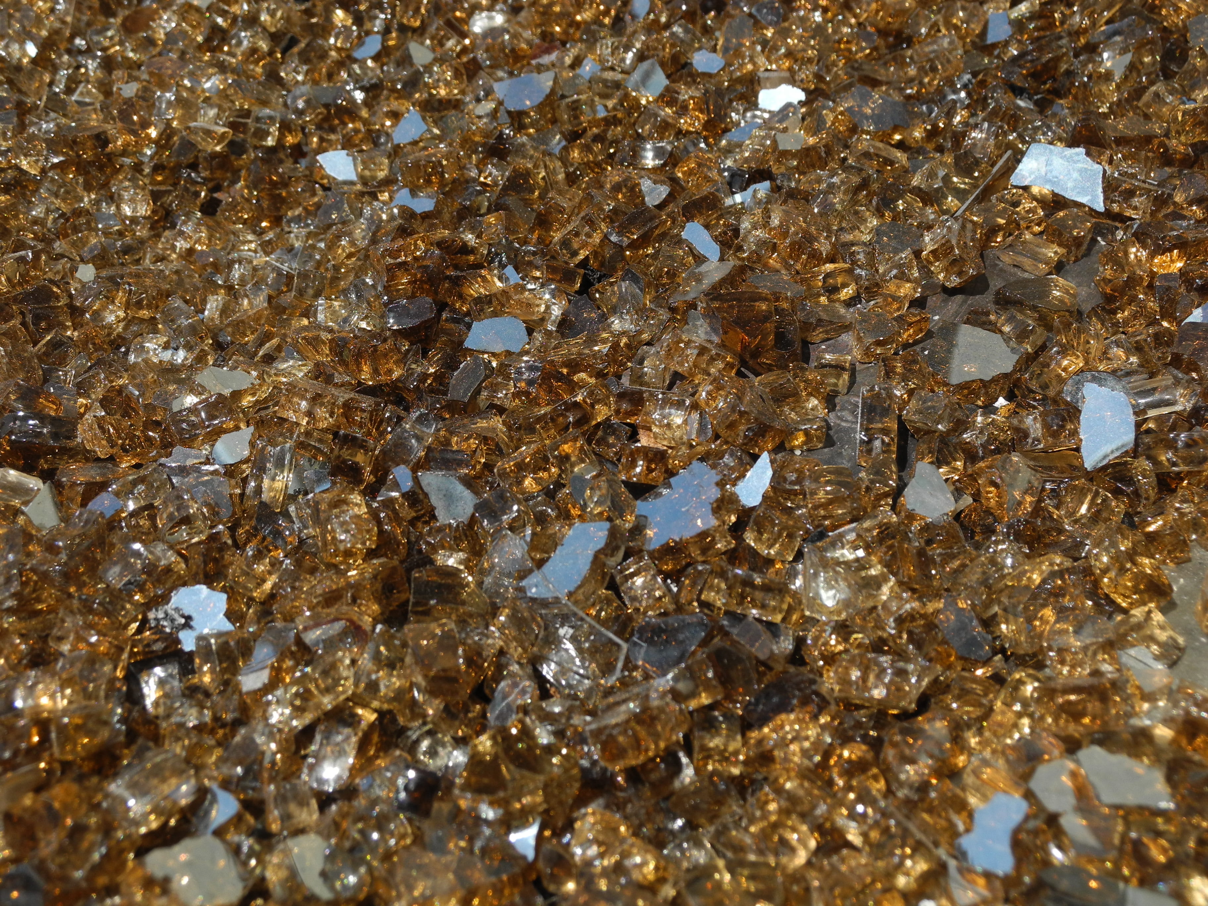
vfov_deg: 37.7
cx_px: 604
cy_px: 453
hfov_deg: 49.0
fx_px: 1326
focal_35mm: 38
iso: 100
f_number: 4
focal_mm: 8.1
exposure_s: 1/1064
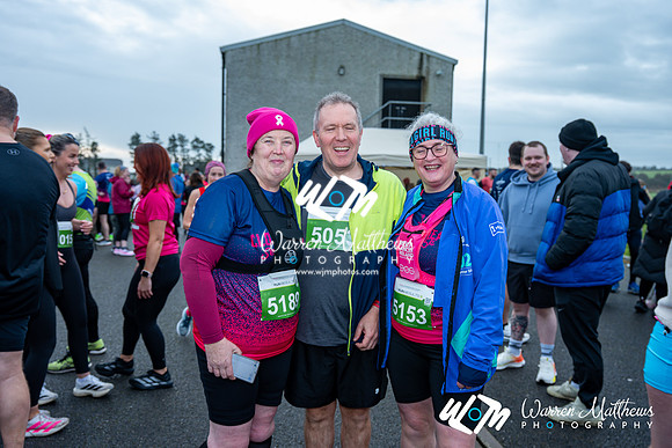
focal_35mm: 30
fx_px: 560
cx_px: 336
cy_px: 224
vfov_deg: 43.6
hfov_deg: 61.9
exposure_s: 1/200
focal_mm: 30
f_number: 4
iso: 100
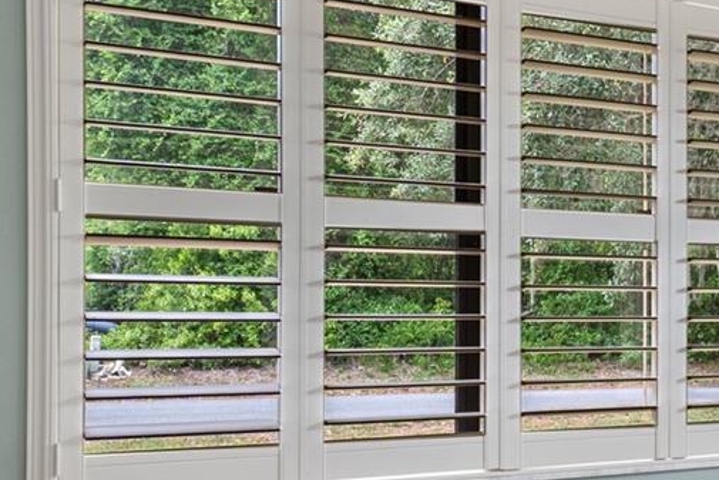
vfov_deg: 23.7
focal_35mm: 57
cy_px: 305
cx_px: 853
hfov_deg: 30.1
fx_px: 1139
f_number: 8
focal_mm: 12
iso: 320
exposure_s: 1/4
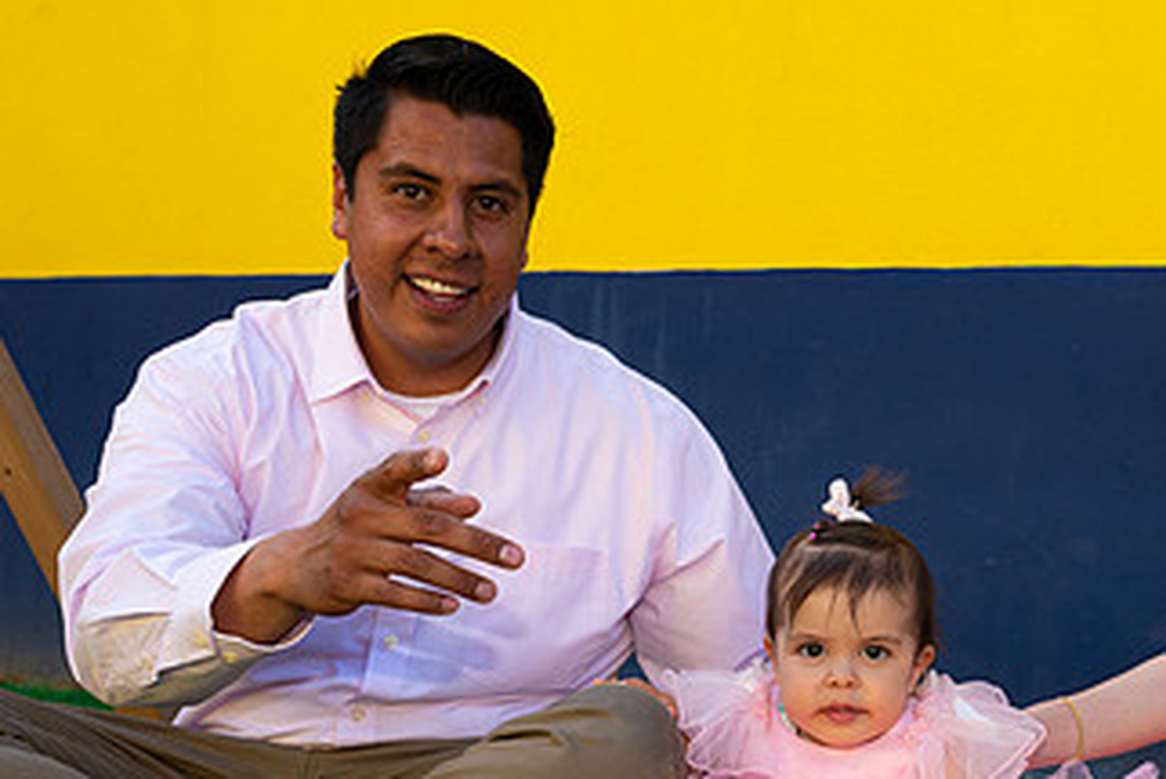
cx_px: 934
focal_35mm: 63
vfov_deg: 21.4
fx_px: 2041
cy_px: 611
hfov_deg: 31.1
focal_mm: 35
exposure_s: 1/640
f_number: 6.3
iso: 400
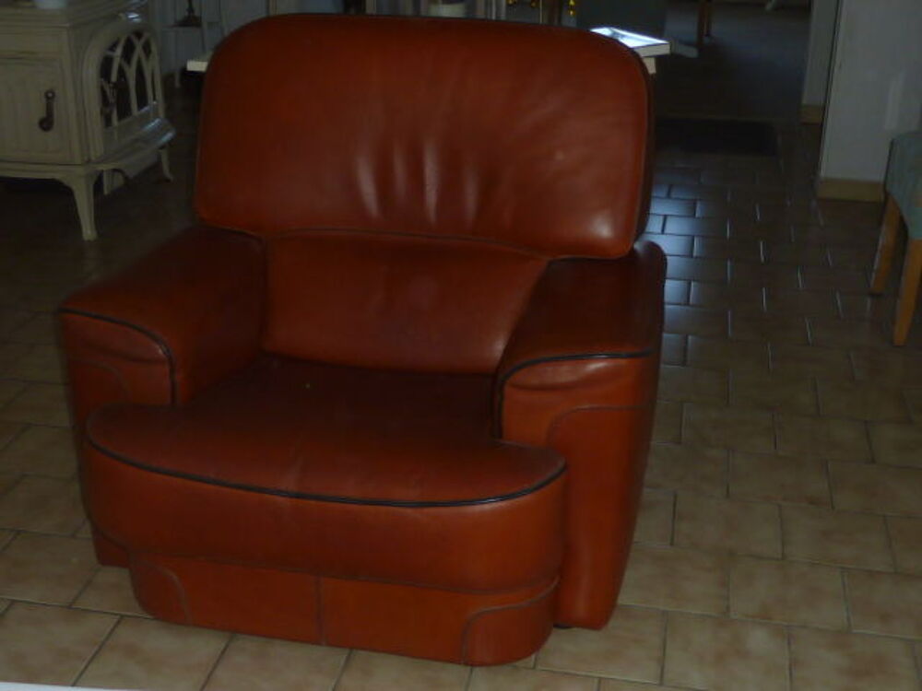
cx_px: 461
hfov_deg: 42.1
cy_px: 346
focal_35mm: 45
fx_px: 1199
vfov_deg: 32.2
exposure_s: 1/30
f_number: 3.3
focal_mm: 4.1
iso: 80
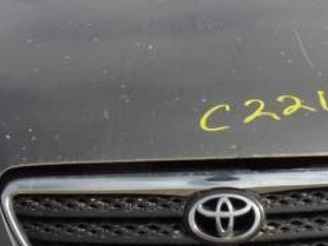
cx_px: 235
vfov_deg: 18.0
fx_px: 768
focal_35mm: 81
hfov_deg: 23.9
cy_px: 216
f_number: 10.8
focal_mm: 4.3
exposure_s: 1/170
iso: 80
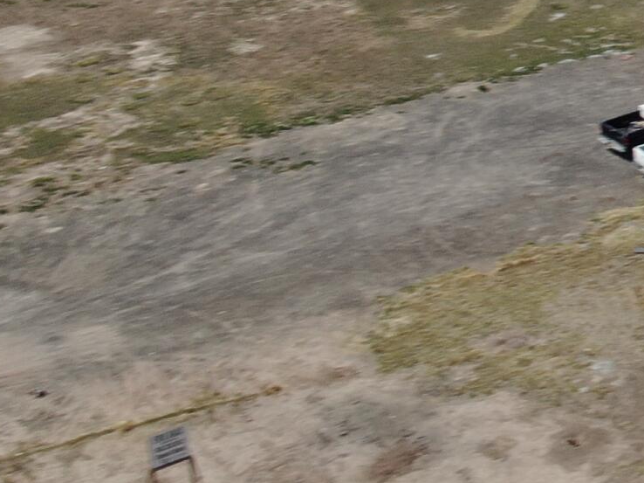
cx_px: 1051
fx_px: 2269
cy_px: -35
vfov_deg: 12.0
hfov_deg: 14.7
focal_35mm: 122
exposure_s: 1/80
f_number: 3.1
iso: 100
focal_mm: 5.22
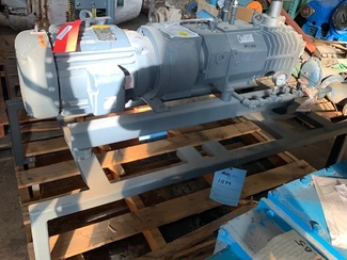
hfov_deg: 56.7
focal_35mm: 32
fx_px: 321
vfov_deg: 44.1
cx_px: 158
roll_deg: -4.7
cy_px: 111
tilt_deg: -26.0
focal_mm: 4.25
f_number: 1.8
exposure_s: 1/121
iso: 80
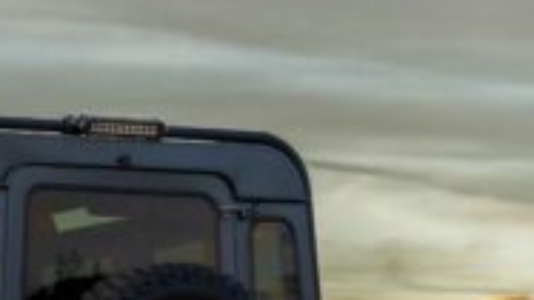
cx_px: -60
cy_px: 446
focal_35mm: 282
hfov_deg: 7.6
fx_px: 3991
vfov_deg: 4.3
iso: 100
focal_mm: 70
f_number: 4.5
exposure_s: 1/80
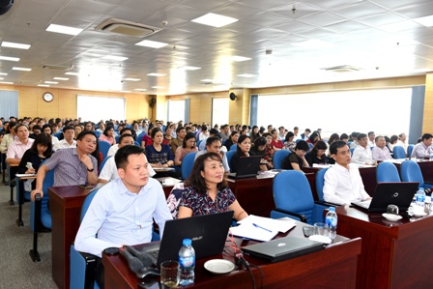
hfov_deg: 63.6
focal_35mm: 29
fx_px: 349
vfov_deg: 45.0
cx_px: 216
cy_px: 144
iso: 640
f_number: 4.5
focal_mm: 29
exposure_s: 1/100
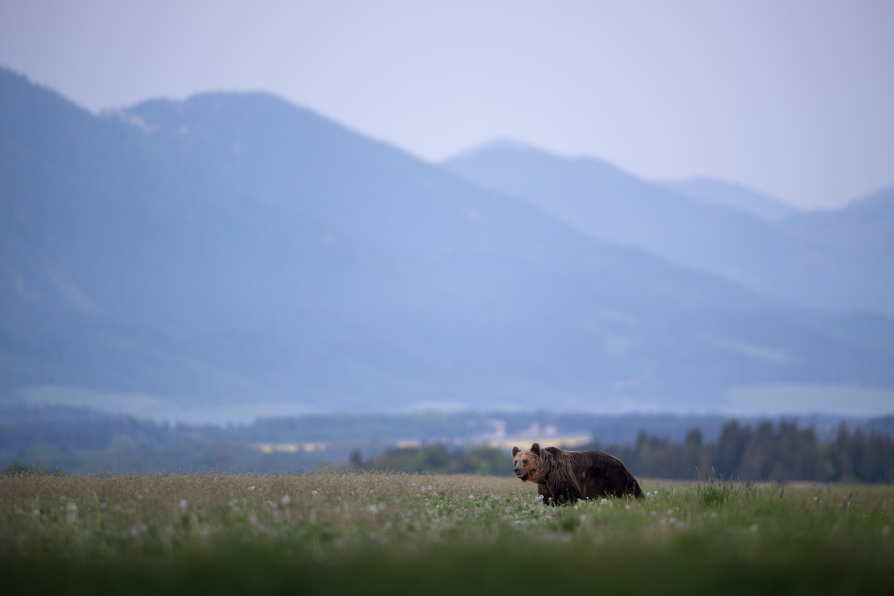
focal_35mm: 400
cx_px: 447
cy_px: 298
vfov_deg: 3.4
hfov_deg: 5.2
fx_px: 9932
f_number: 2.8
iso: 800
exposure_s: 1/200
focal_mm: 400
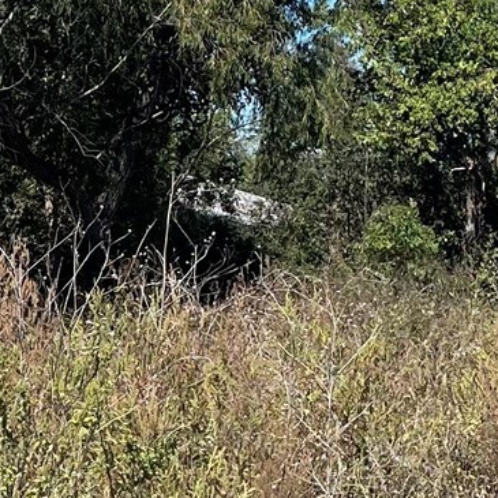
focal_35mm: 129
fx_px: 2100
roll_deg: -1.2
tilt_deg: -4.1
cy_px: 347
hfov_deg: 13.3
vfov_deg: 13.5
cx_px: -55
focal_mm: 5.1
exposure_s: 1/3448
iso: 32
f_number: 1.6
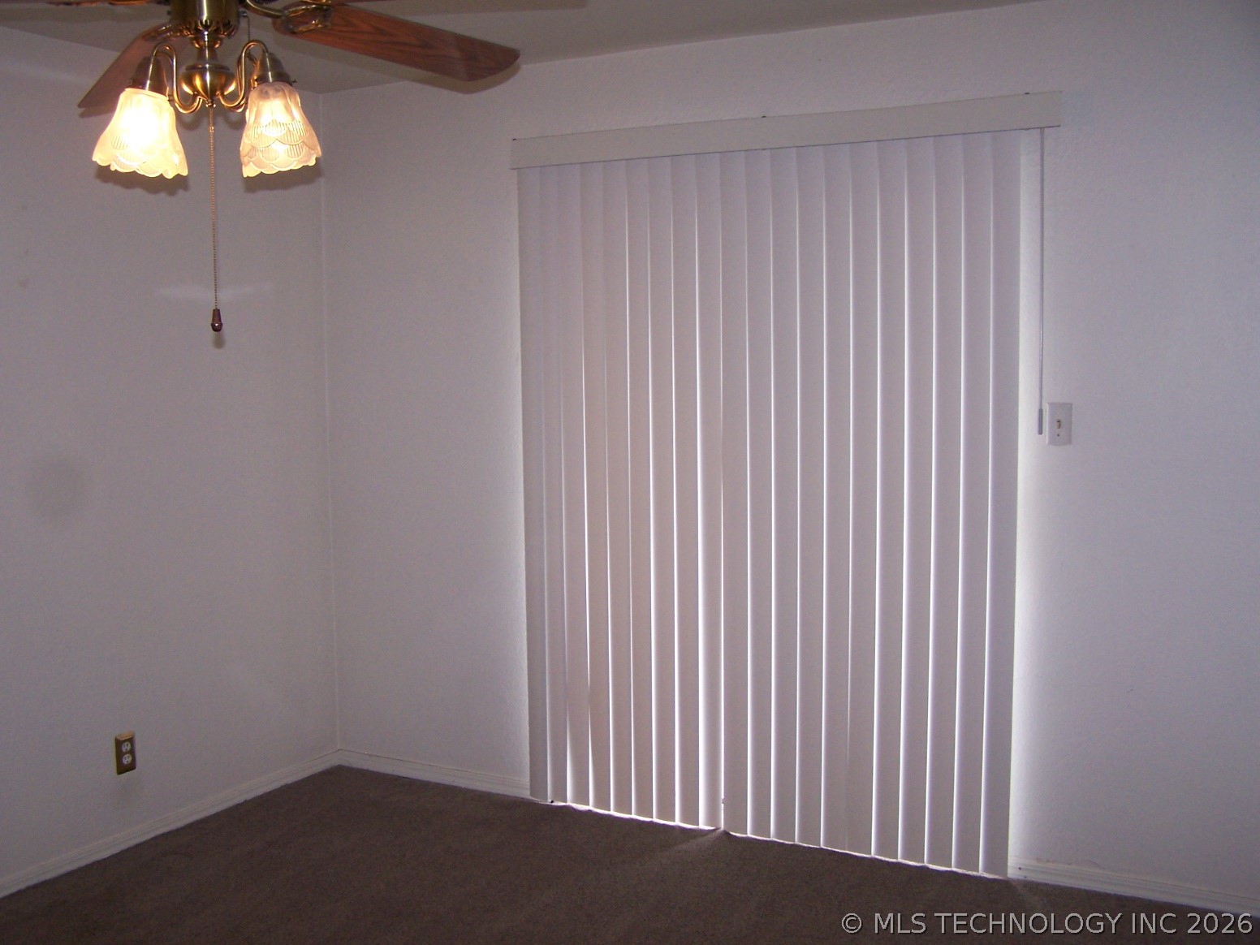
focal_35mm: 38
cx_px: 630
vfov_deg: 37.7
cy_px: 472
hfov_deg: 49.0
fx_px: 1383
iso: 140
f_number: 2.8
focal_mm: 6.3
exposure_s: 1/60
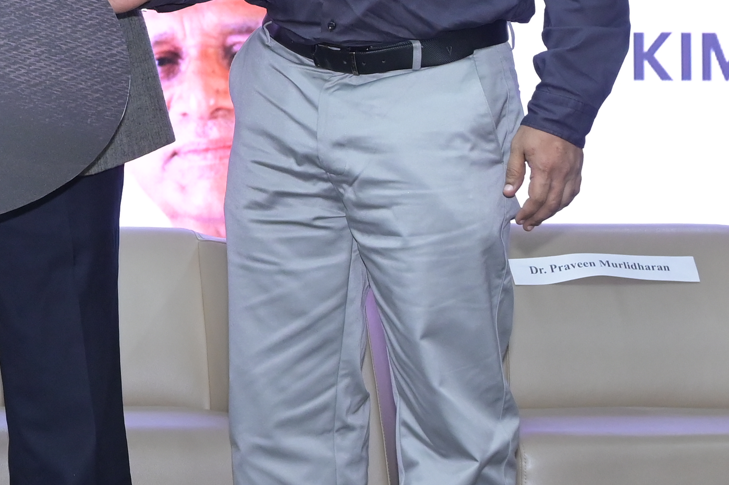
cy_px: -42
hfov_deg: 11.4
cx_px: -462
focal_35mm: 171
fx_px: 3460
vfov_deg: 8.0
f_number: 5
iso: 2500
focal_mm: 49
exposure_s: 1/125
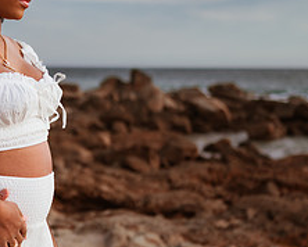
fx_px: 785
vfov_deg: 17.8
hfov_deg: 21.7
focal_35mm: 86
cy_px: 69
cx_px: 32
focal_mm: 35
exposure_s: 1/4000
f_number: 1.8
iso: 125
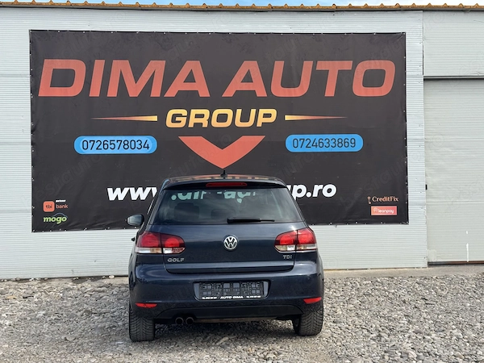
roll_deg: +1.2
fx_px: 671
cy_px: 182
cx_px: 242
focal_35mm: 48
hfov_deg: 39.7
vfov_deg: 30.3
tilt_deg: +1.5
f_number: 1.78
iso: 64
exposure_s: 1/1560
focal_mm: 6.76
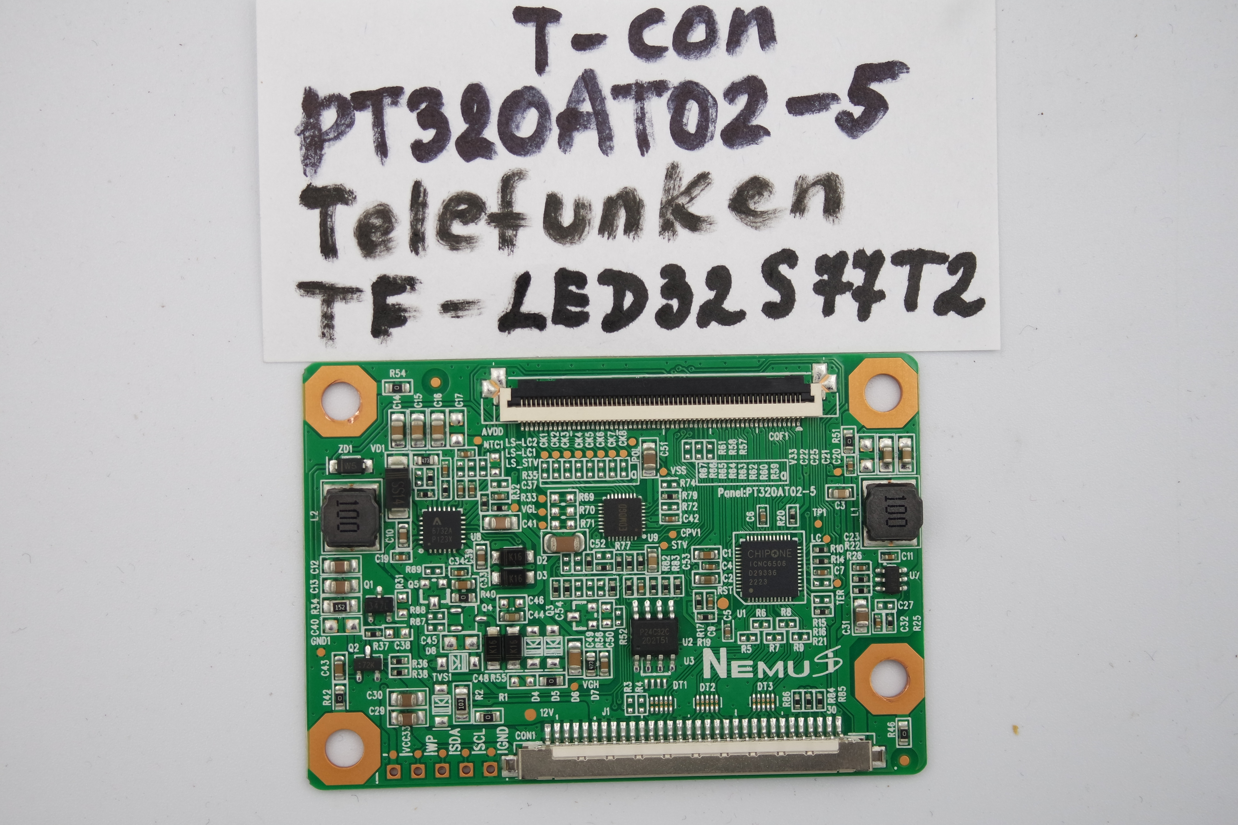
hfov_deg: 36.9
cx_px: 619
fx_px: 1857
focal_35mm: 54
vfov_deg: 25.1
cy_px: 412
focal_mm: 20
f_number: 5
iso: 200
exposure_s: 1/125
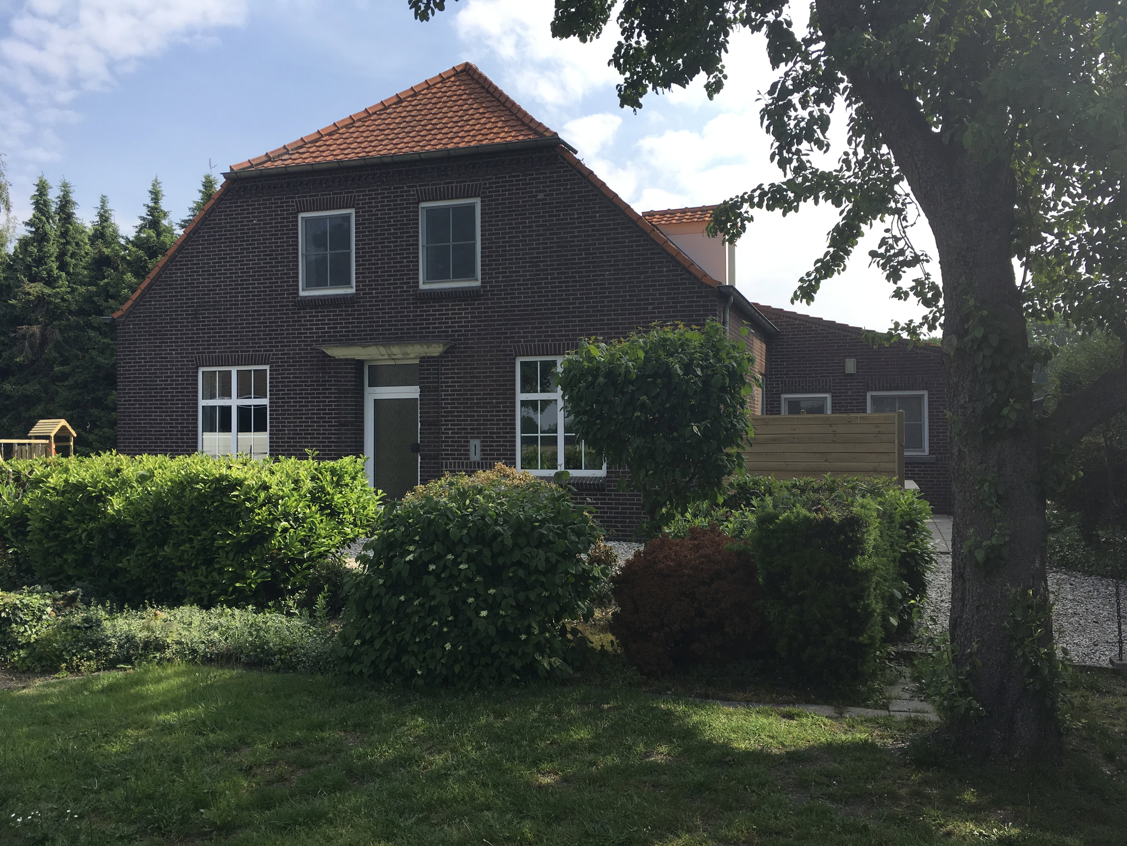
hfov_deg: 61.7
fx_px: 944
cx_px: 564
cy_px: 423
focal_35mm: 29
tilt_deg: +2.7
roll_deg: +1.1
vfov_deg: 48.2
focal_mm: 4.15
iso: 25
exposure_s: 1/1040
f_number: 2.2
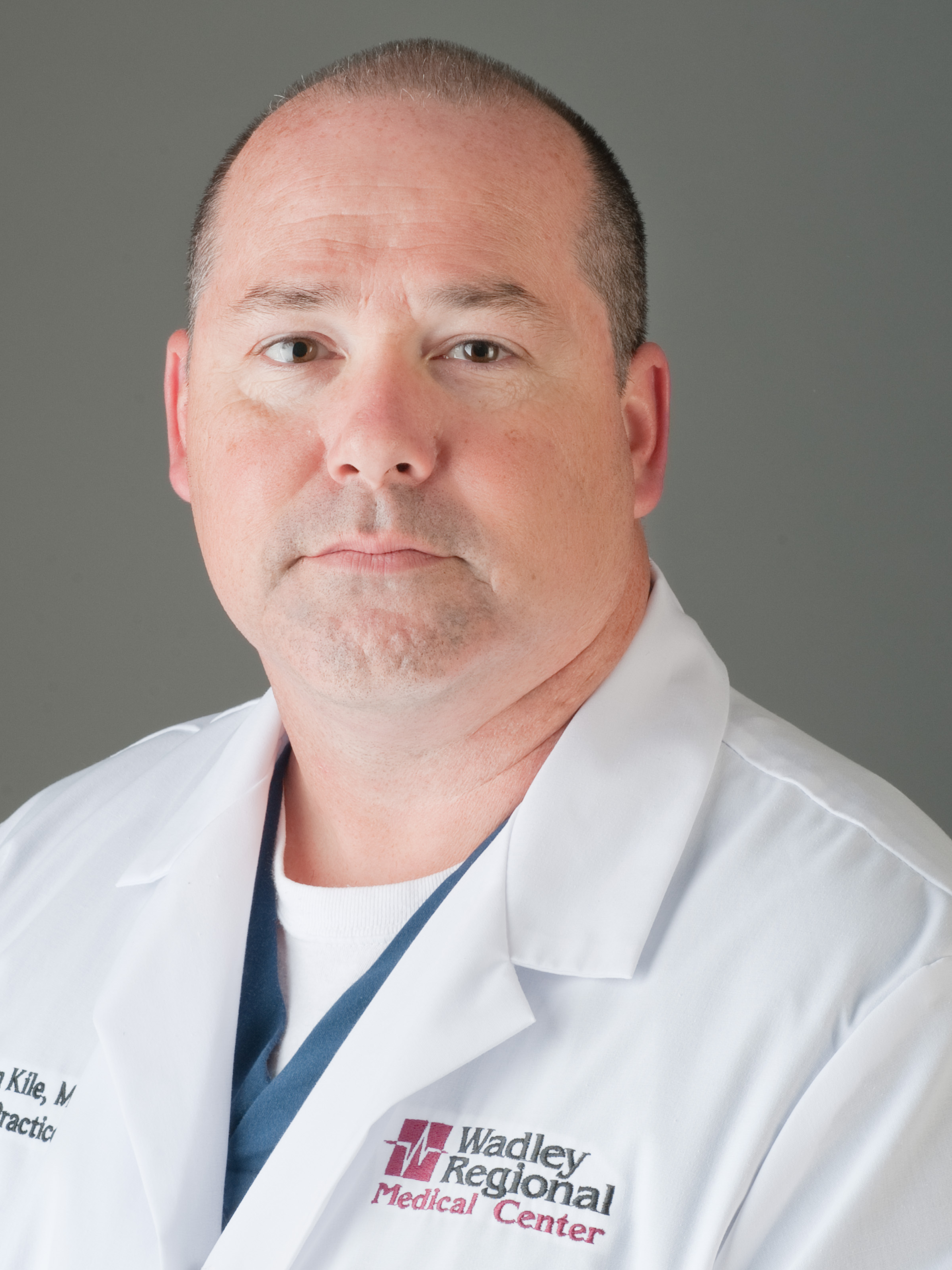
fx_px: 3997
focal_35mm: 109
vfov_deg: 18.0
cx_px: 400
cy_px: 684
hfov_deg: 13.6
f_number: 16
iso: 200
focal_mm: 85
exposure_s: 1/200
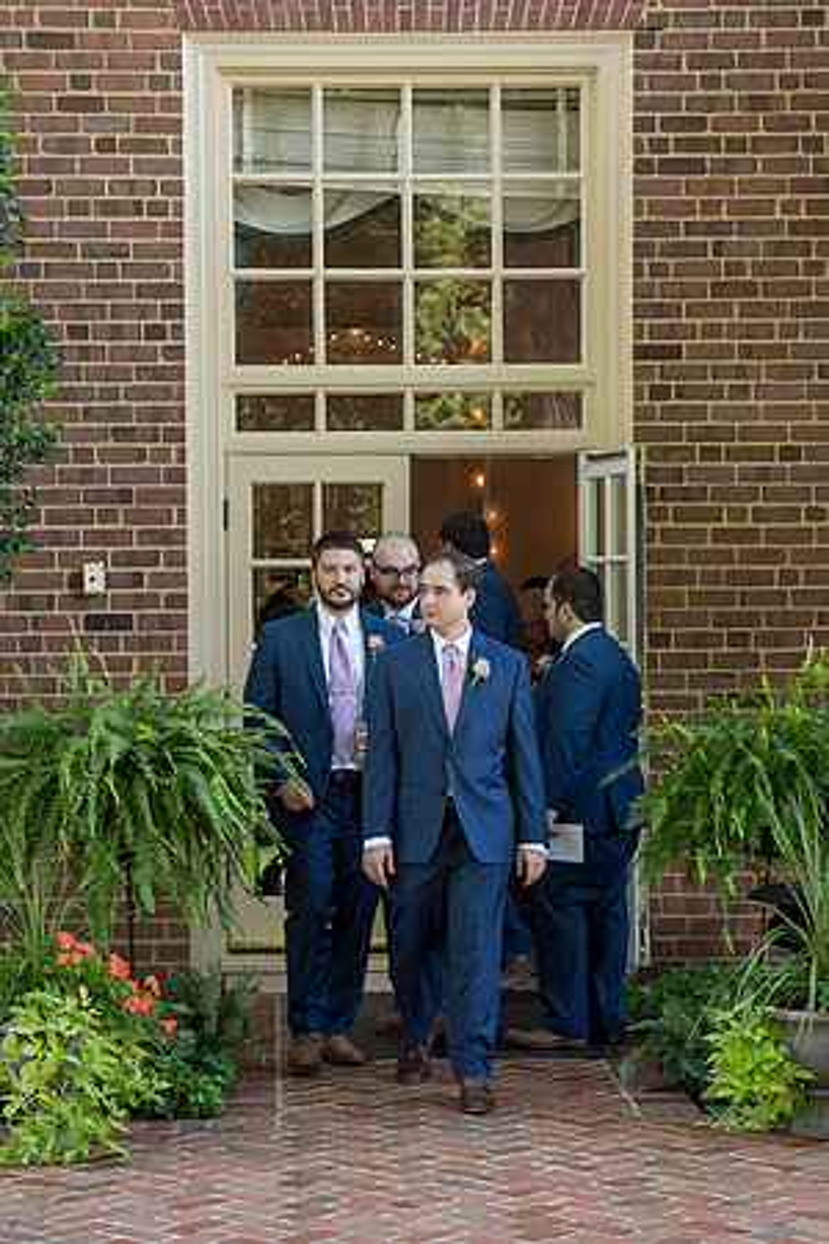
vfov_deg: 21.7
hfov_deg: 14.5
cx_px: 400
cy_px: 601
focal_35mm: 94
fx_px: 3247
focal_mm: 54
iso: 200
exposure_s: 1/200
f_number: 4
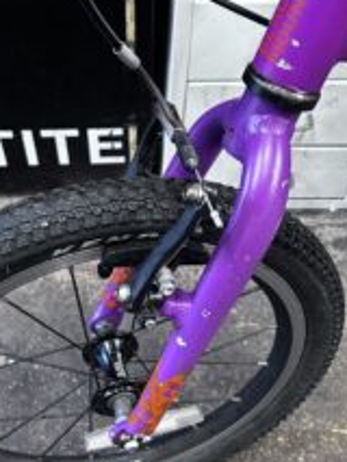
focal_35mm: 44
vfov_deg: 42.9
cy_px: 221
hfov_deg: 32.8
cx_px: 130
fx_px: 588
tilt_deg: -50.1
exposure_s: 1/60
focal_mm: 5.7
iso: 160
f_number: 1.5
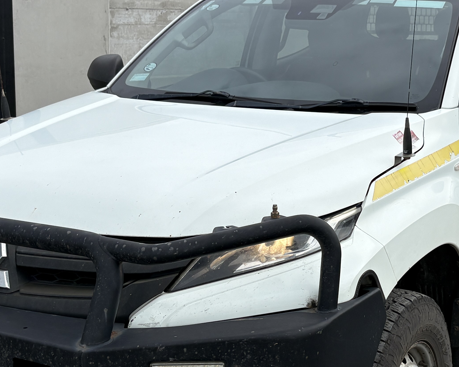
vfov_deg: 21.9
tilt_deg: -9.6
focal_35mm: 70
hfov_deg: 26.8
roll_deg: -1.7
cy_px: 173
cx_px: 348
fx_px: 951
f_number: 1.6
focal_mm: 5.96
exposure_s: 1/3279
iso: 50
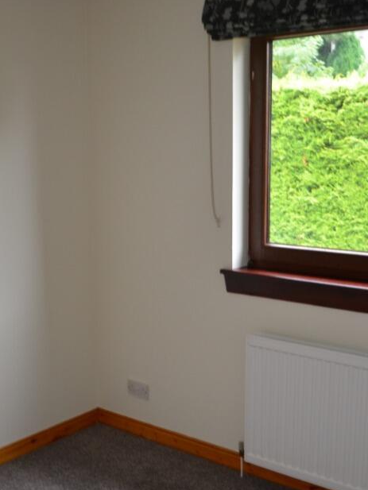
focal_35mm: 43
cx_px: 177
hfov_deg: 33.6
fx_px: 609
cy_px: 254
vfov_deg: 43.8
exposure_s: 1/60
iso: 400
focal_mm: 18
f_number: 3.5
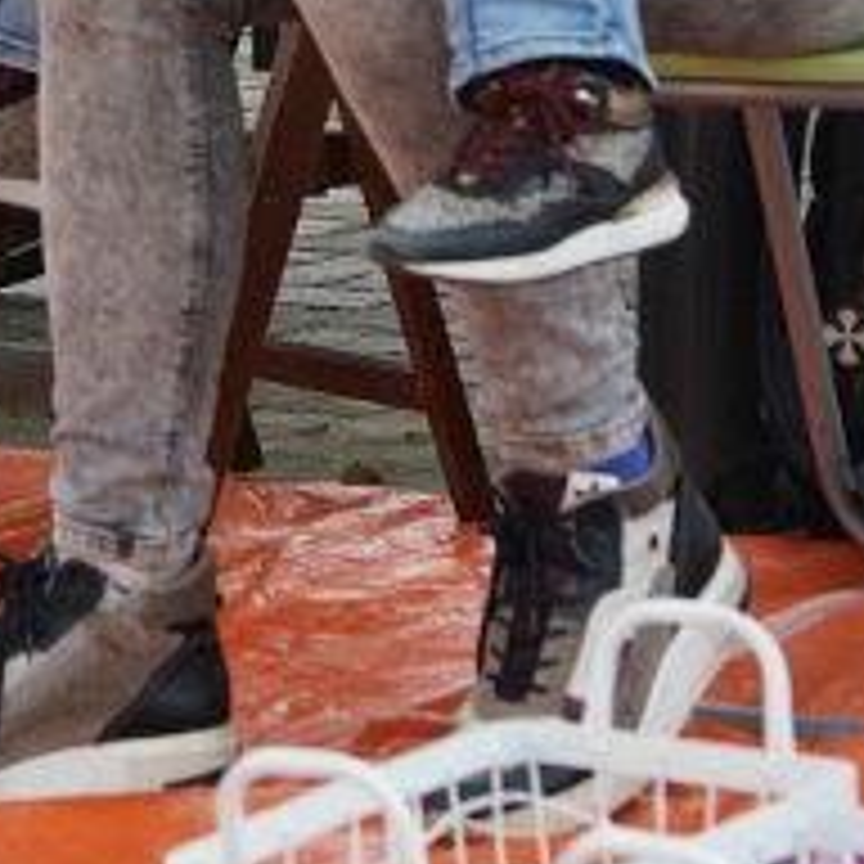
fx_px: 6410
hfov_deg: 7.6
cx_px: -216
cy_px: -493
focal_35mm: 227
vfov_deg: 7.6
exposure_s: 1/250
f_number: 4.5
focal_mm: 50
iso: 250
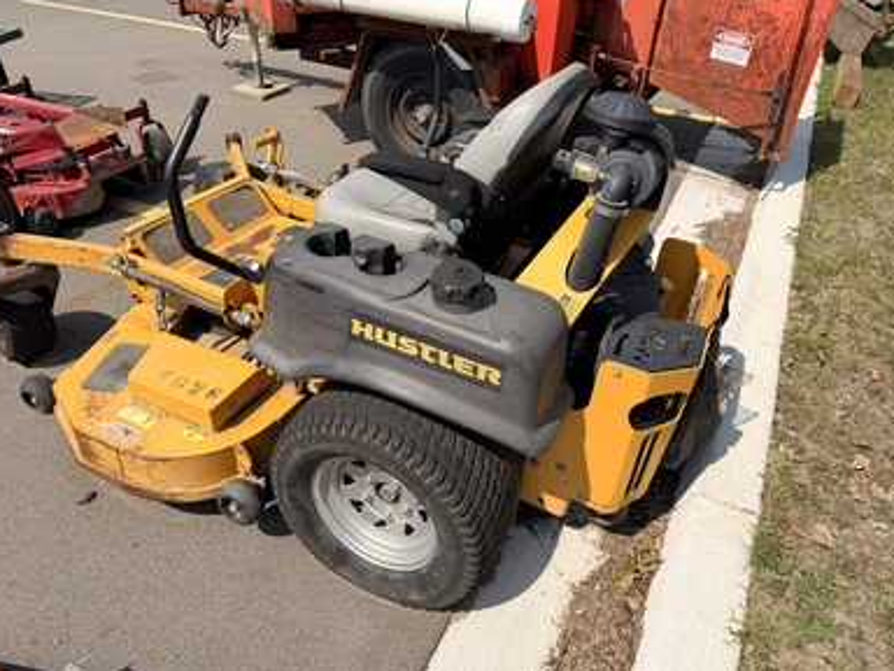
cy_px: 326
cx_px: 445
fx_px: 646
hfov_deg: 69.4
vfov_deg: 54.9
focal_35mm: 25
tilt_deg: -26.2
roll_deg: -7.0
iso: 80
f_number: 1.78
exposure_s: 1/4673
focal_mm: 6.76
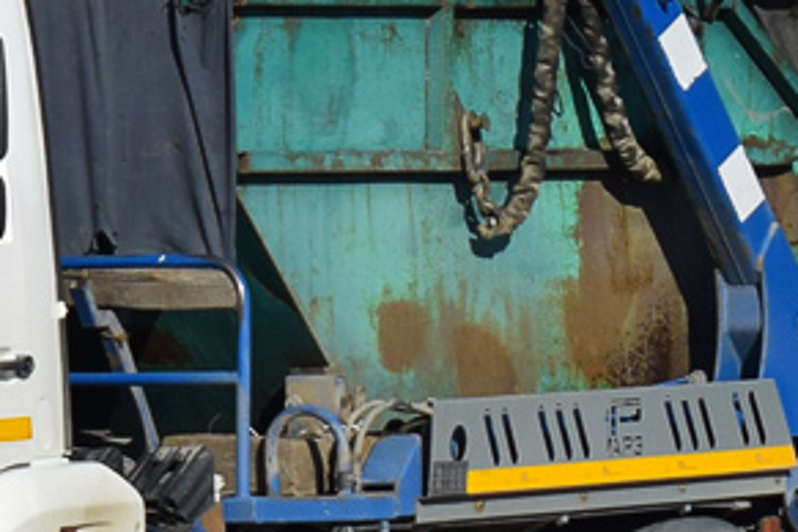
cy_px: 203
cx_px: -225
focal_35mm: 340
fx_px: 7537
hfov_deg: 6.0
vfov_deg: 4.0
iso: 100
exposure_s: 1/800
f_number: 5.6
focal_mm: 55
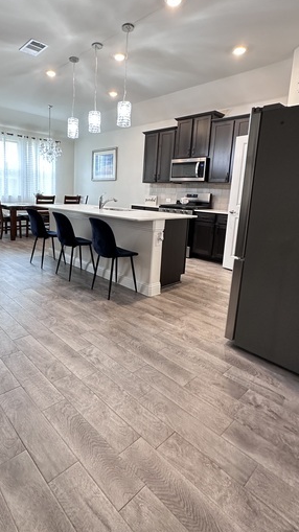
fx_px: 282
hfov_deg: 55.1
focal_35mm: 20
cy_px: 234
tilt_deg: -8.3
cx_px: 109
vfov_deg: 86.2
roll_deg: -2.8
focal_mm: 2.22
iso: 320
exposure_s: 1/60
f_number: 2.2
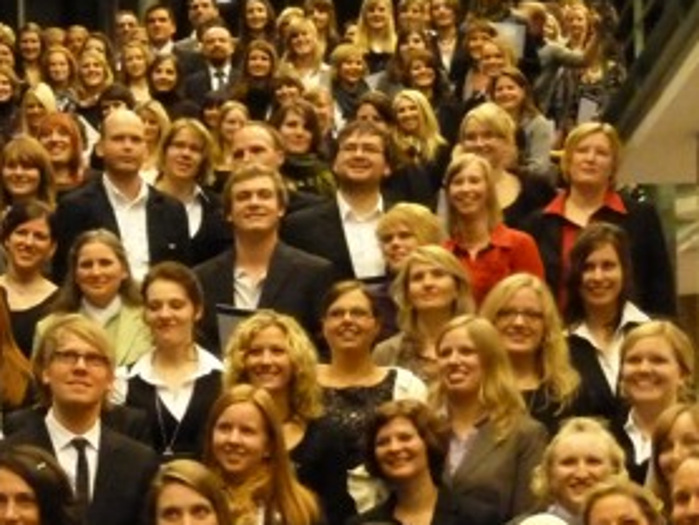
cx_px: 136
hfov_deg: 21.0
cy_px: 482
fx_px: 1859
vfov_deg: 15.9
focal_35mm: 92
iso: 1000
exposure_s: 1/8
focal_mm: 5.3
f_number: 3.5
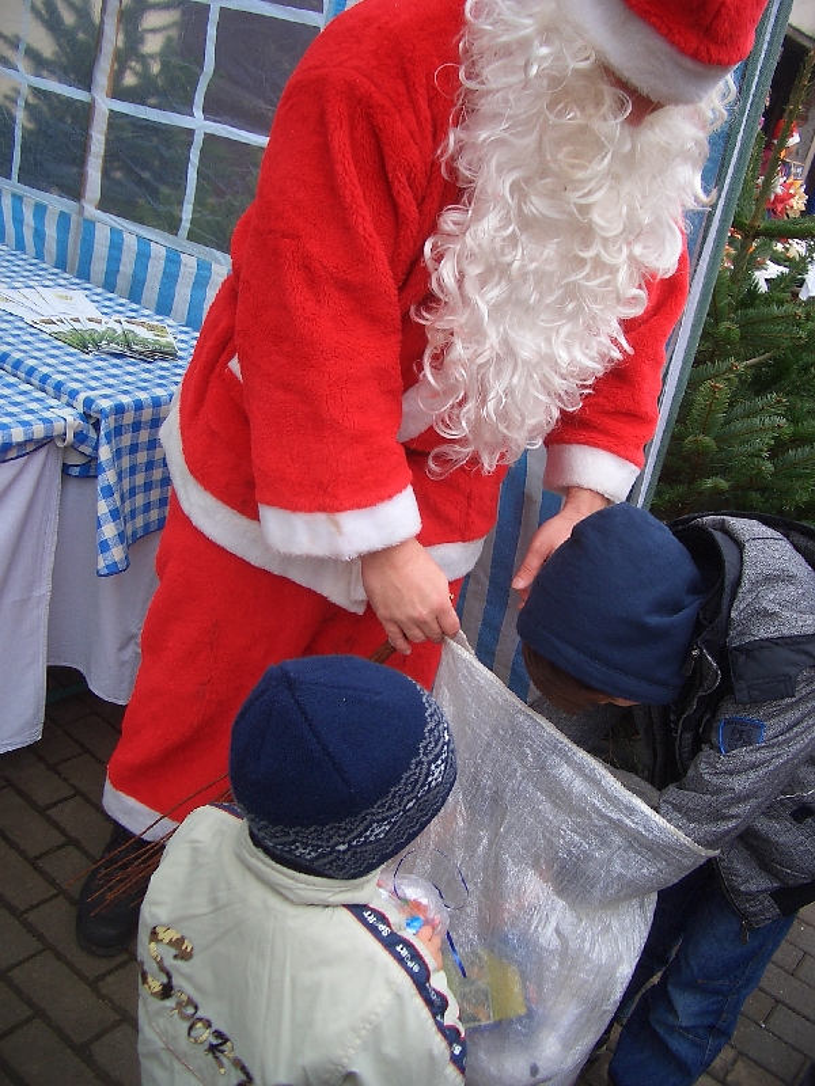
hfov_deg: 40.7
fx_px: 1099
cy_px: 543
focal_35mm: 35
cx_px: 408
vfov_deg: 52.6
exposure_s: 1/60
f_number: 2.6
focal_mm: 5.8
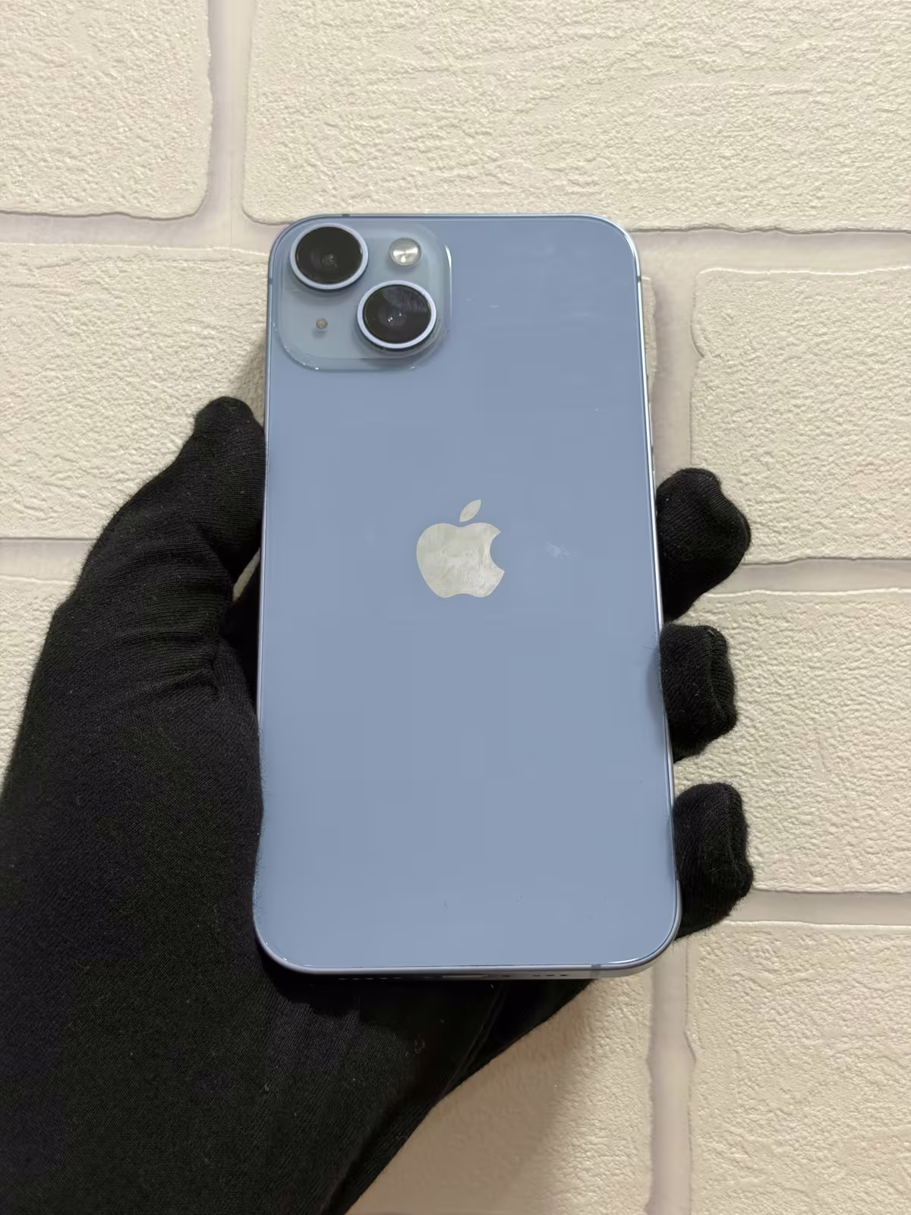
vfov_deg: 39.7
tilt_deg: +3.1
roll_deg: -0.7
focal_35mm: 48
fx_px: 1684
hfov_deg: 30.3
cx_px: 456
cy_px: 608
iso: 64
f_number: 1.78
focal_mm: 6.76
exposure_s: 1/50
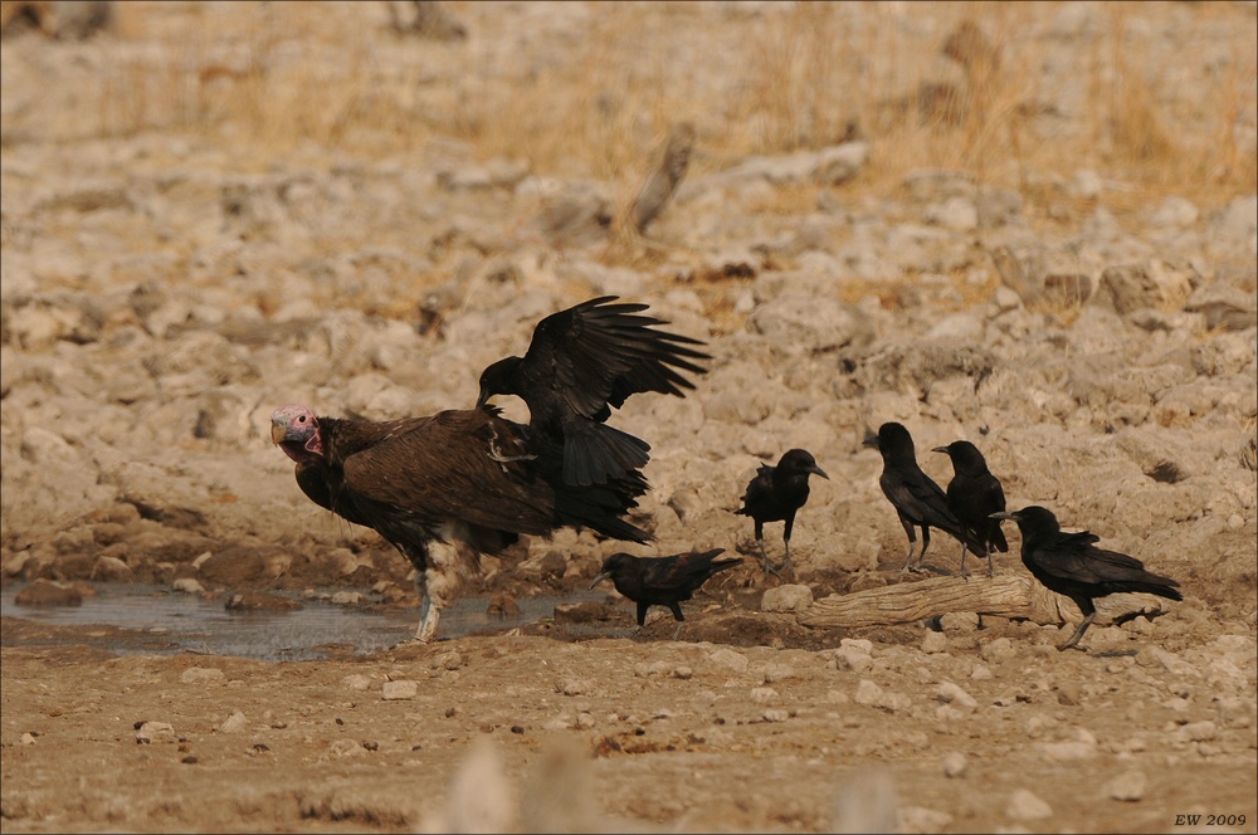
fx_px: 20939
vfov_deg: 2.3
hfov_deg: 3.4
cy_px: 418
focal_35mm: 600
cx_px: 629
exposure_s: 1/800
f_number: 6.3
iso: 200
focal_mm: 400
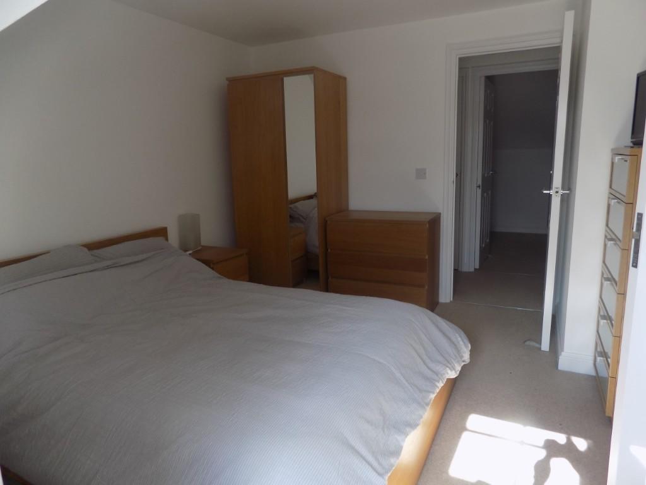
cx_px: 323
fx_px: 429
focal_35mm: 23
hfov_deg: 73.9
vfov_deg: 58.9
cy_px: 242
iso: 80
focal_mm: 4
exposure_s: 1/50
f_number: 3.1
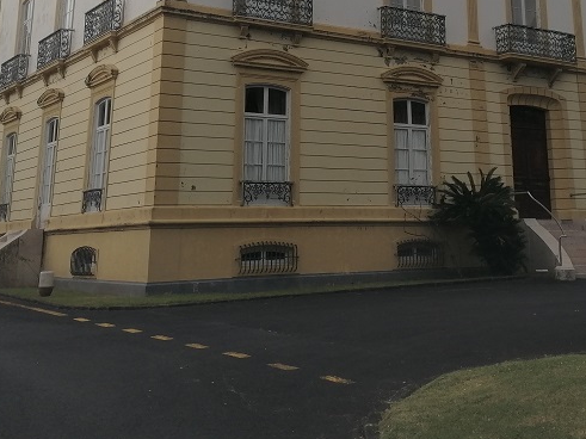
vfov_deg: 25.3
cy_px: 5
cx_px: 388
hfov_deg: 34.6
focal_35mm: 55
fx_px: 931
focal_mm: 4.75
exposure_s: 1/1242
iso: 50
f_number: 1.8
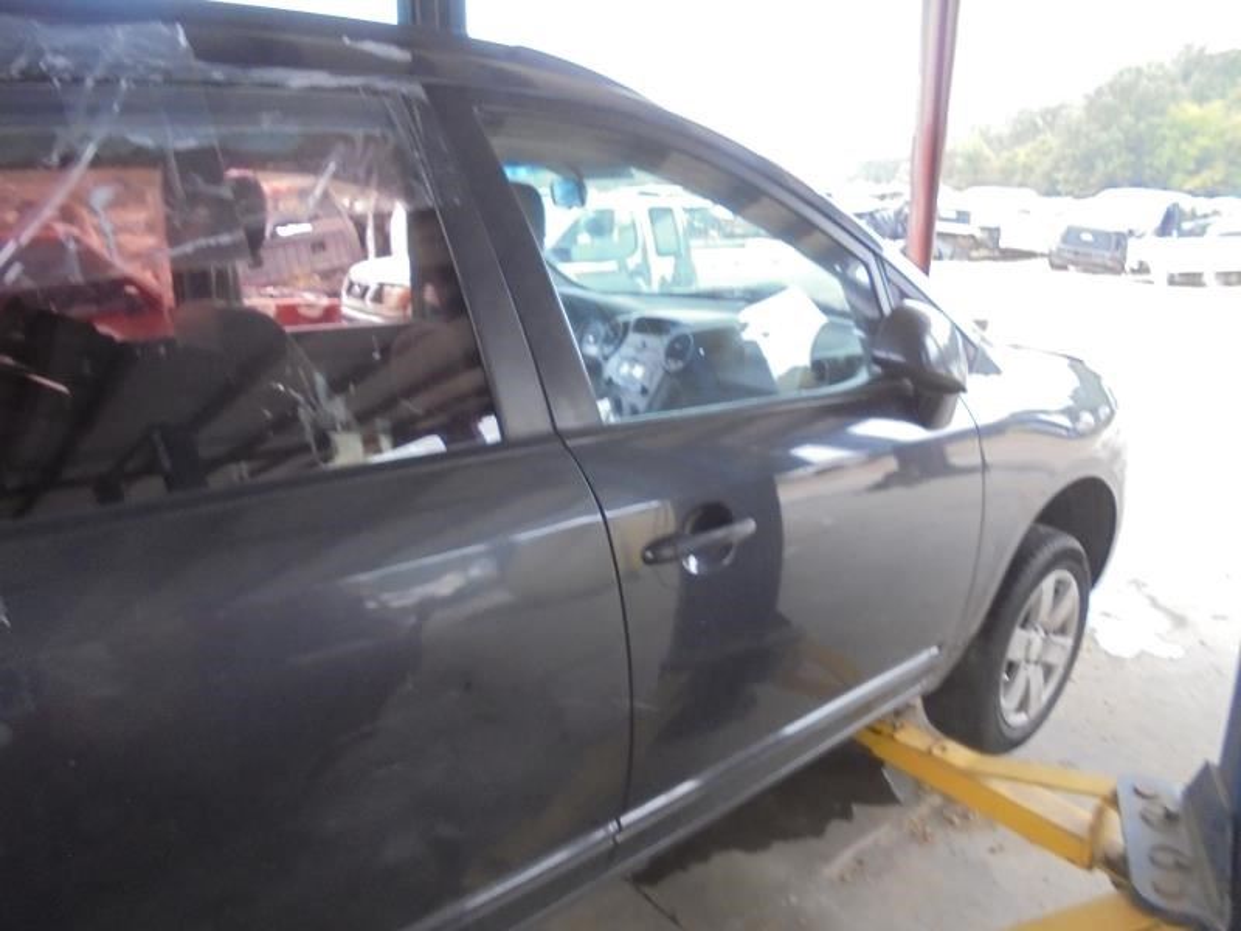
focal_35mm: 26
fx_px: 932
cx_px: 620
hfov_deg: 67.3
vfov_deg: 53.1
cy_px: 466
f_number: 3.5
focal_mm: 4.6
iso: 400
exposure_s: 1/20
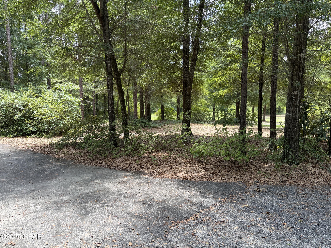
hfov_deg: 67.3
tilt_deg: -6.5
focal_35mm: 26
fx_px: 249
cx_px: 166
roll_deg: +1.1
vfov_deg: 53.1
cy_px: 124
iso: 40
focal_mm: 5.96
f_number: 1.6
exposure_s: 1/164
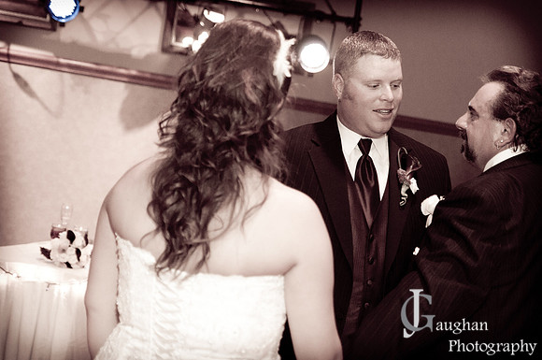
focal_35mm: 69
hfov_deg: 29.3
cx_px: 271
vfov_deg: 19.7
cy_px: 180
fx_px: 1037
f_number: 2.8
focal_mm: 46
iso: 1600
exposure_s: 1/60
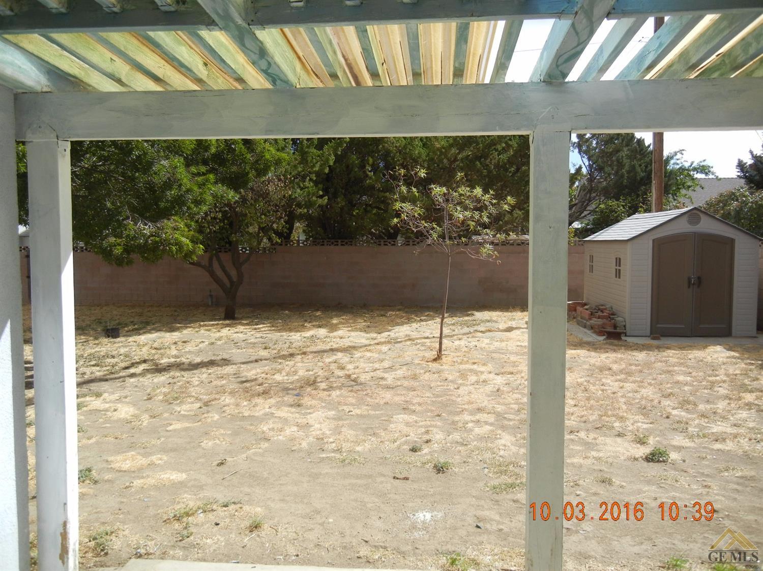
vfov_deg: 46.8
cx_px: 382
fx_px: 661
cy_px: 286
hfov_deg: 60.0
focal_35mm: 30
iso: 160
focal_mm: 5.4
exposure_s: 1/308
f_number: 7
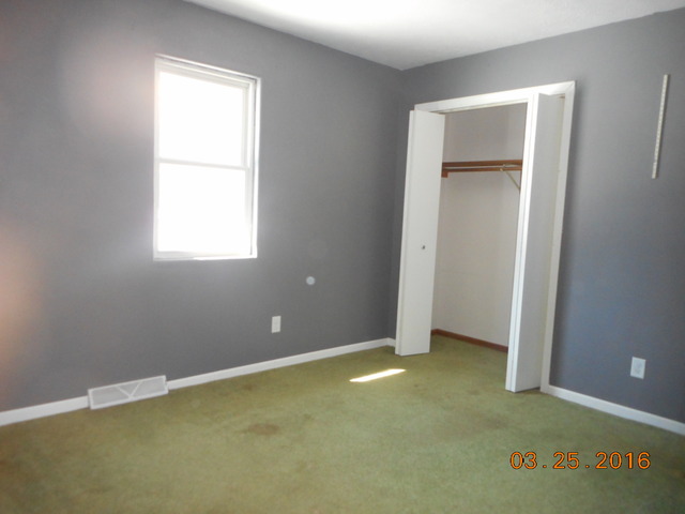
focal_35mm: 25
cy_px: 257
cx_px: 342
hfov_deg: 69.4
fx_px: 495
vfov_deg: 54.9
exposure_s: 1/25
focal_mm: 4.5
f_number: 3.7
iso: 500
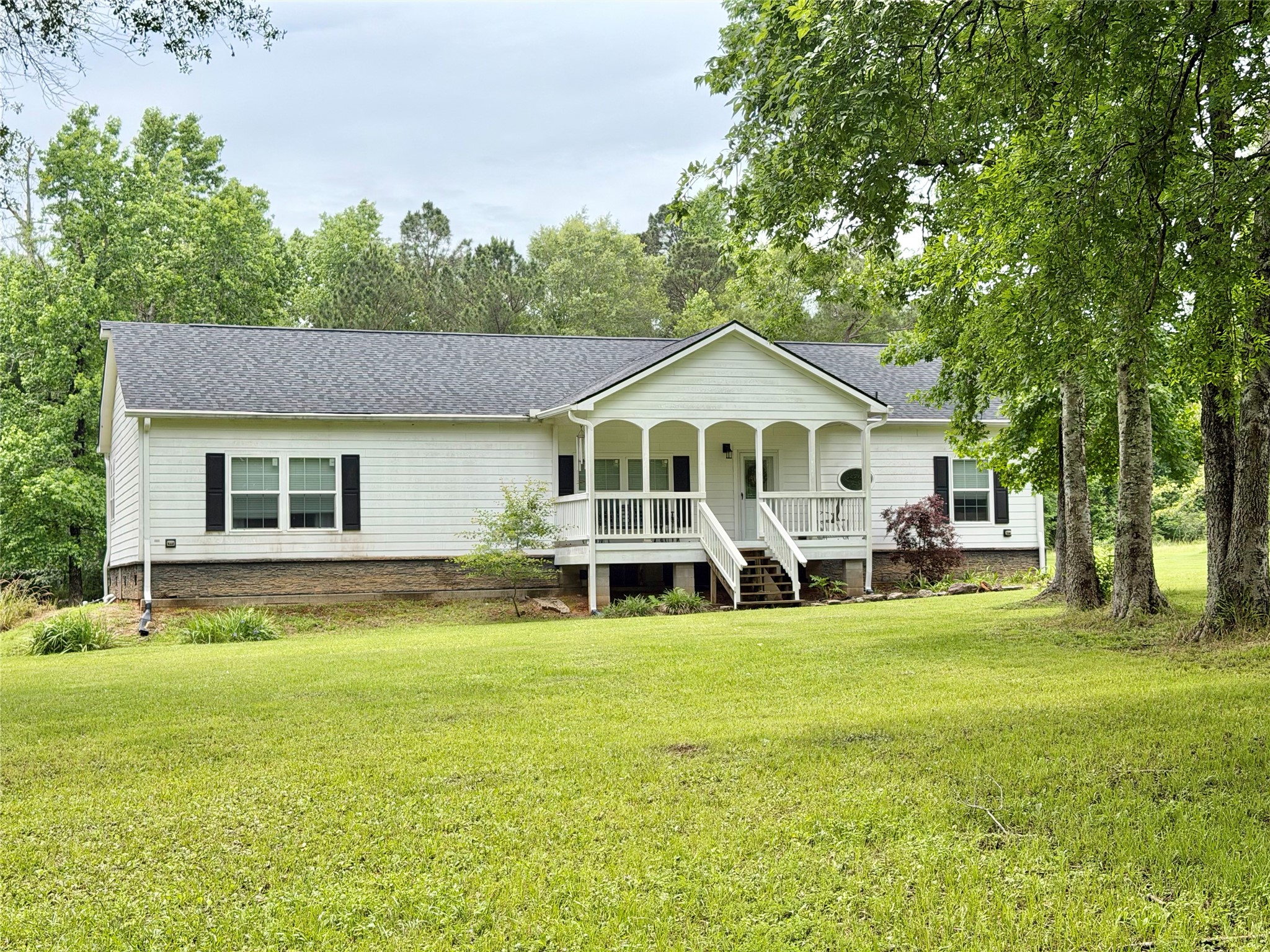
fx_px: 1761
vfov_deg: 30.3
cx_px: 635
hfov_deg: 39.7
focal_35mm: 48
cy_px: 476
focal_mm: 6.76
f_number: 1.78
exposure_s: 1/2208
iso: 64
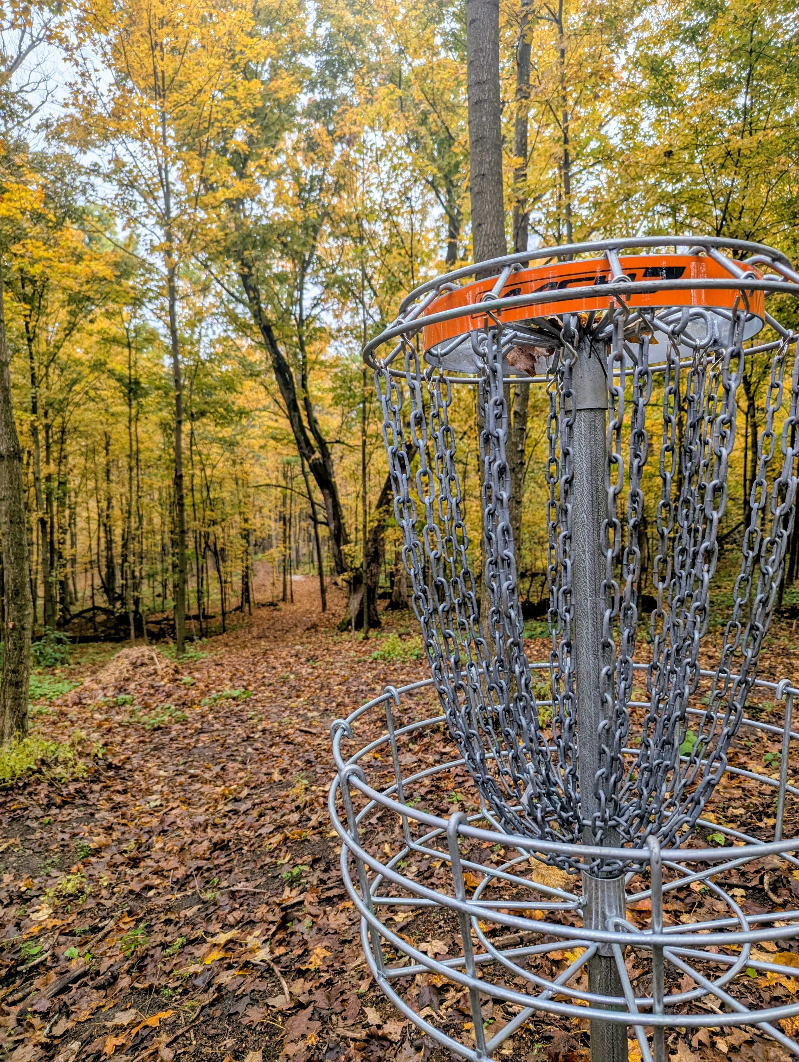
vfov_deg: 71.5
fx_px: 737
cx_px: 400
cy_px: 531
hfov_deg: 56.9
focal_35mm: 24
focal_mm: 6.81
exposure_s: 1/187
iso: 38
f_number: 1.85
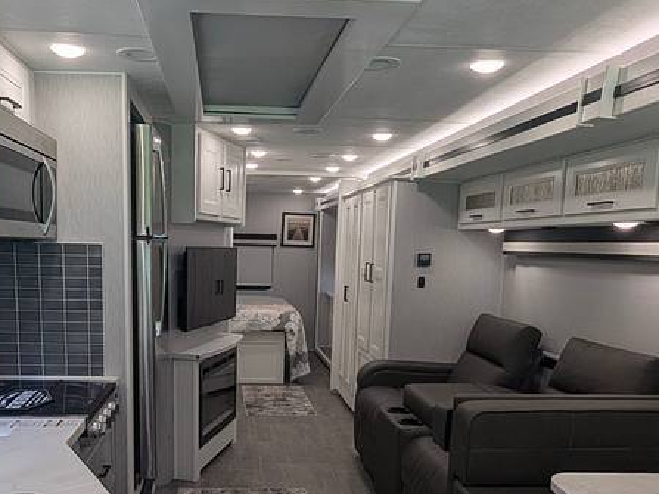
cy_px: 314
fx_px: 552
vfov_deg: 47.7
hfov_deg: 60.9
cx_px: 249
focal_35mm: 29
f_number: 2.2
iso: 81
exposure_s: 1/147
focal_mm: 1.95
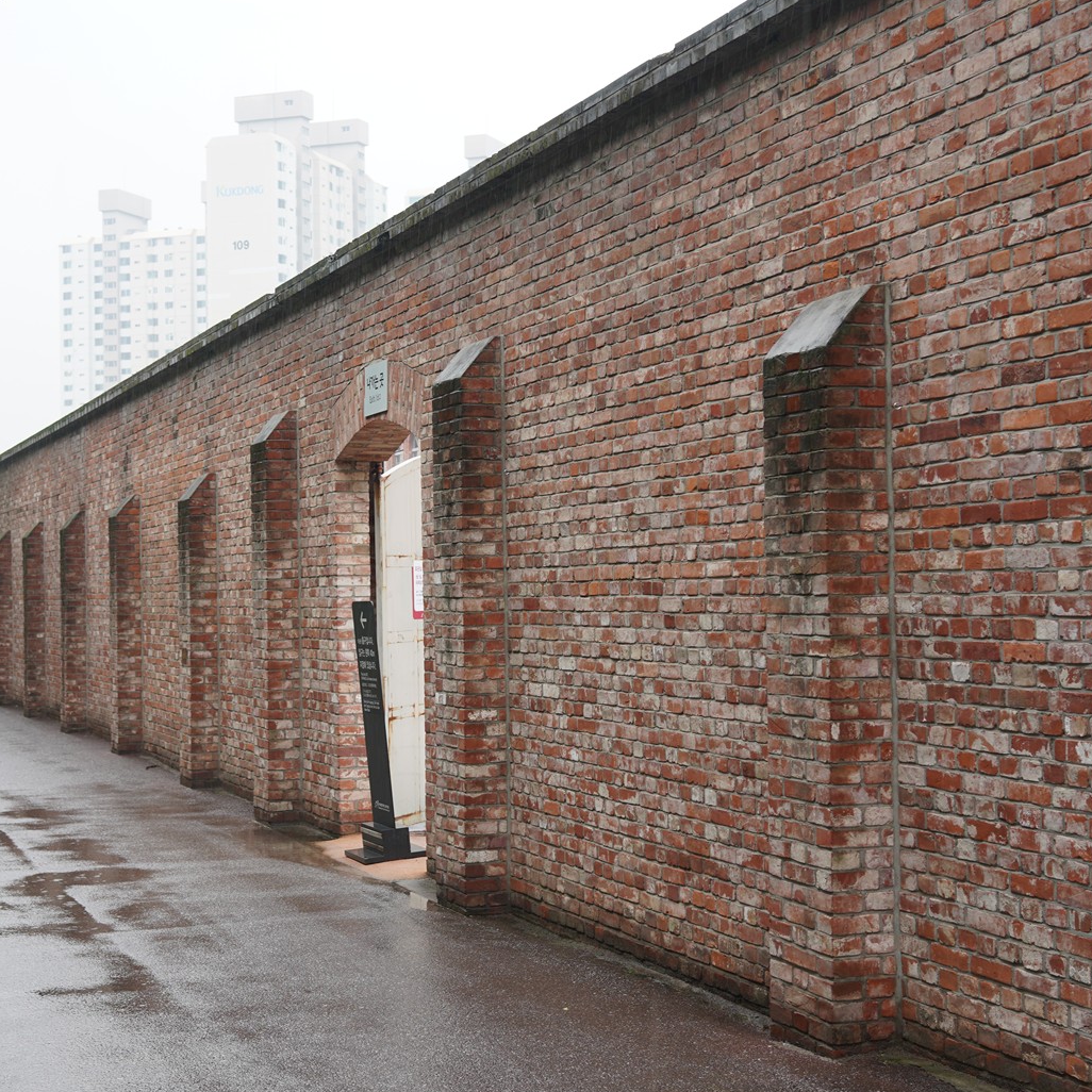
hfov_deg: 29.5
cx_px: 501
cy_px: 551
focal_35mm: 58
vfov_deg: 29.6
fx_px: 2070
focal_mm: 35
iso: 200
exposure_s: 1/80
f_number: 5
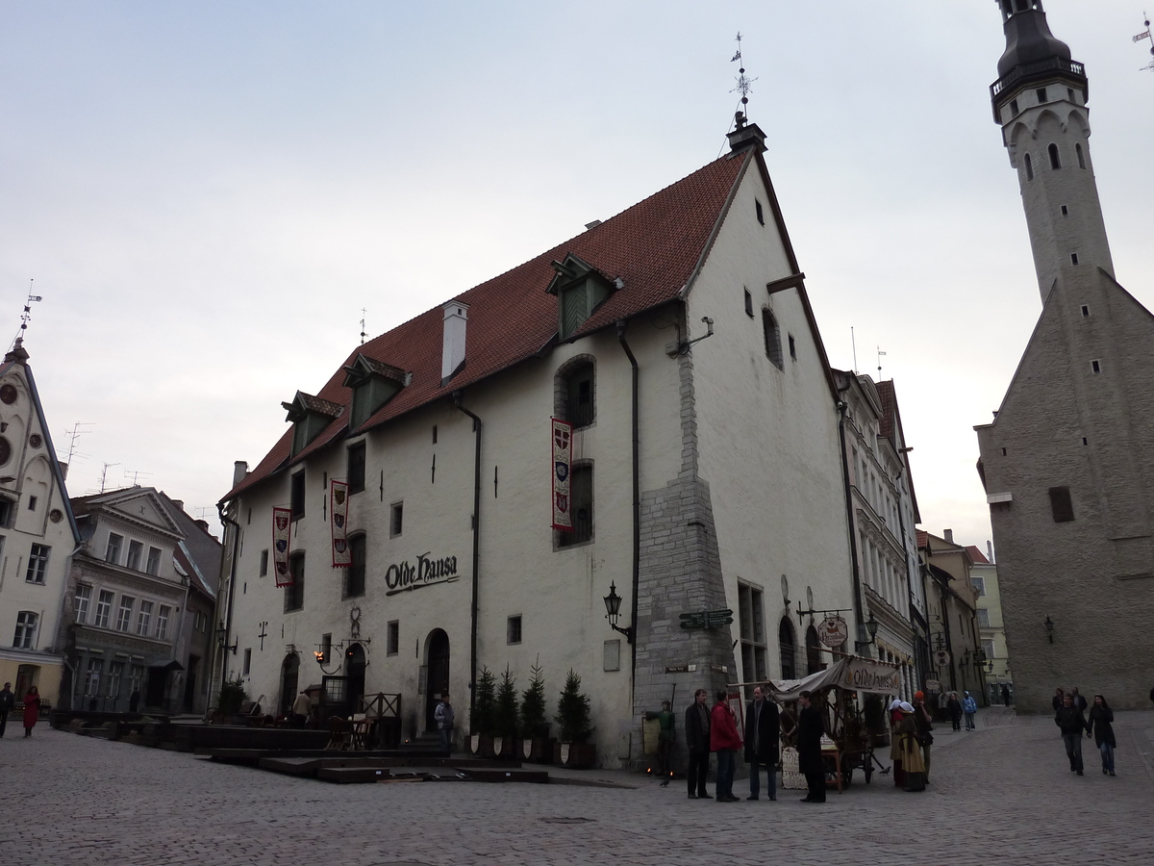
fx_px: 967
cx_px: 577
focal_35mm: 29
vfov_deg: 48.2
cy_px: 433
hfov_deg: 61.7
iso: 125
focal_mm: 4.7
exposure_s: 1/160
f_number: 4
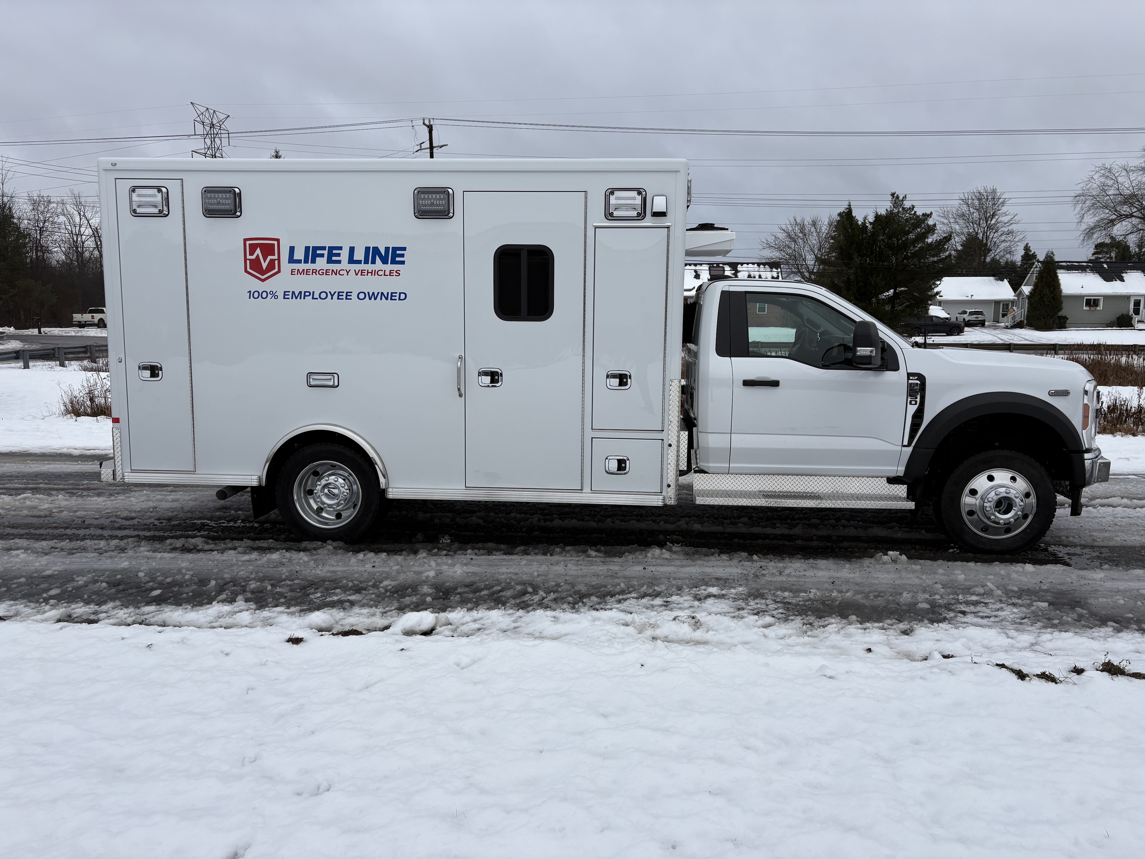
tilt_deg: -7.5
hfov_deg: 67.3
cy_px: 430
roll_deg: +0.4
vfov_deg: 53.1
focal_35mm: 26
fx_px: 860
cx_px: 572
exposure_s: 1/586
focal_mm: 5.96
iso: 50
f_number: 1.6
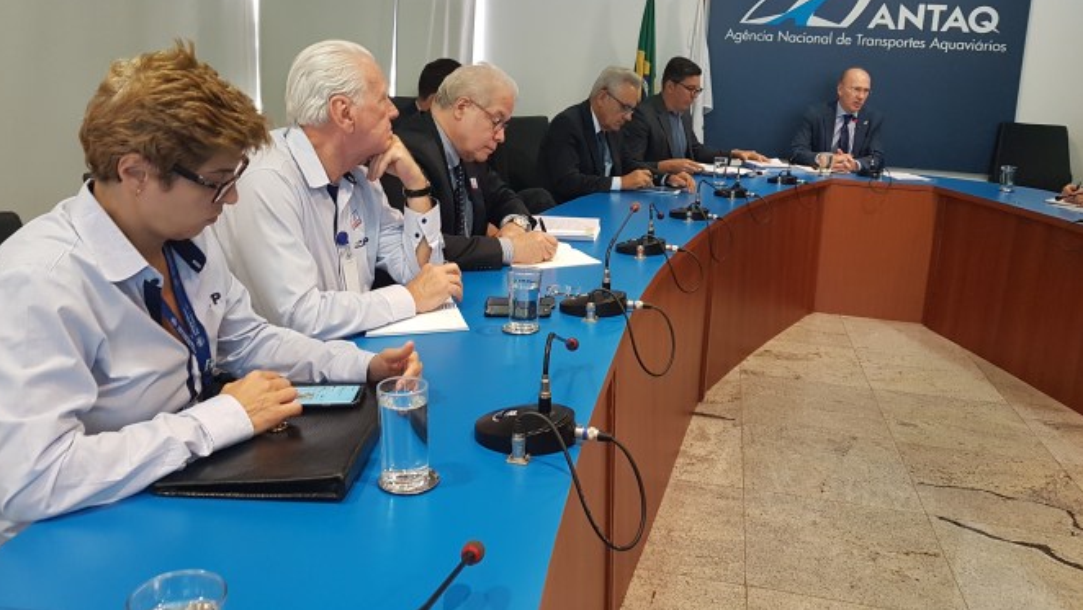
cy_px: 199
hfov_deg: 66.0
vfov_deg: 39.7
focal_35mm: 29
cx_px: 533
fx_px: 833
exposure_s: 1/30
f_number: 1.7
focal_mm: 4.2
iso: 160
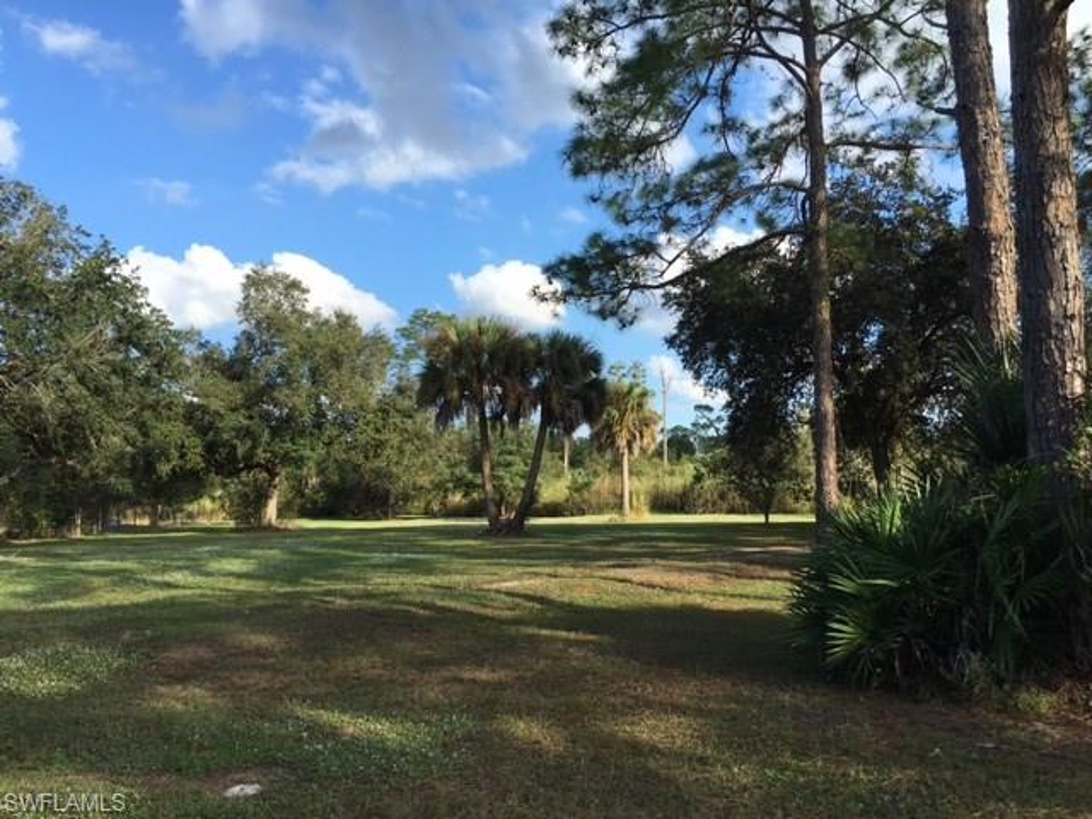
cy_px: 410
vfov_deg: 48.2
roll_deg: +0.5
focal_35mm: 29
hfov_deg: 61.7
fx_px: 915
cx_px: 546
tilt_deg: +5.2
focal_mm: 4.15
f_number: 2.2
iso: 25
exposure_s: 1/999
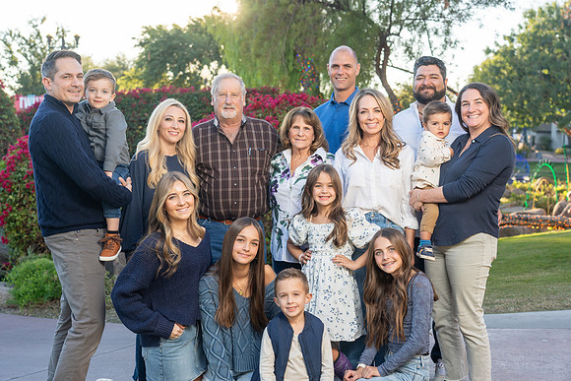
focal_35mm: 46
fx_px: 730
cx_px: 286
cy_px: 190
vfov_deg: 29.3
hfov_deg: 42.7
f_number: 4
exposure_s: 1/200
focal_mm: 46
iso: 160
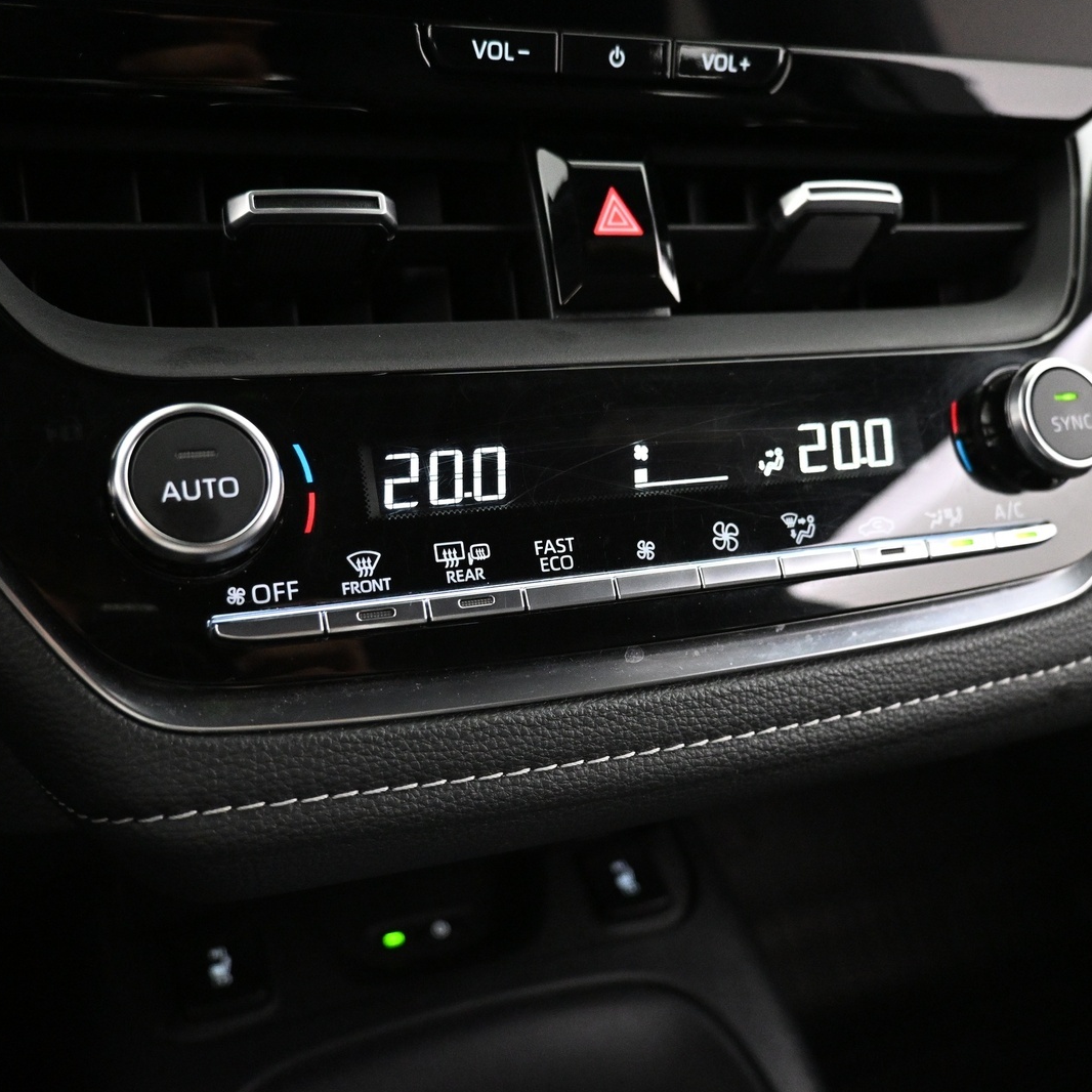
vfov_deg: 52.5
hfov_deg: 52.5
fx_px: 1106
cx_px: 537
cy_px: 546
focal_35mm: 31
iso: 4000
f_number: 3.5
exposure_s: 1/30
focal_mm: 16
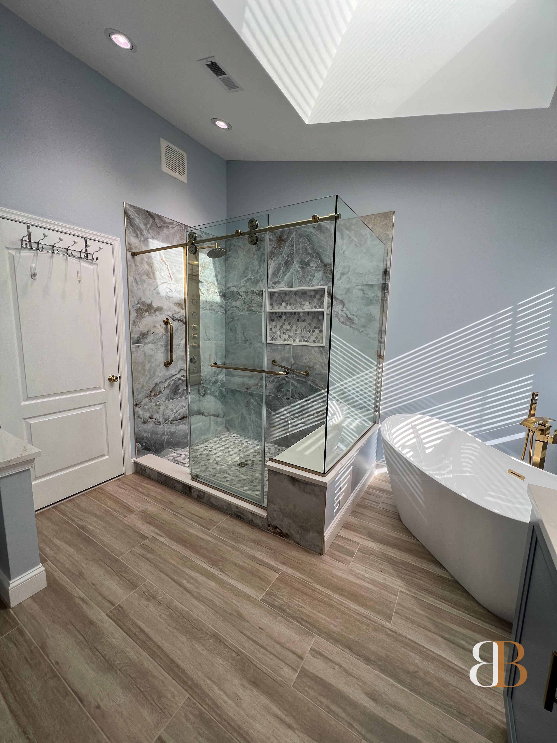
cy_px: 372
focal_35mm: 13
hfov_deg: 89.9
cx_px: 278
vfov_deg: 106.2
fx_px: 279
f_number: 1.8
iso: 32
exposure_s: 1/159
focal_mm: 1.57
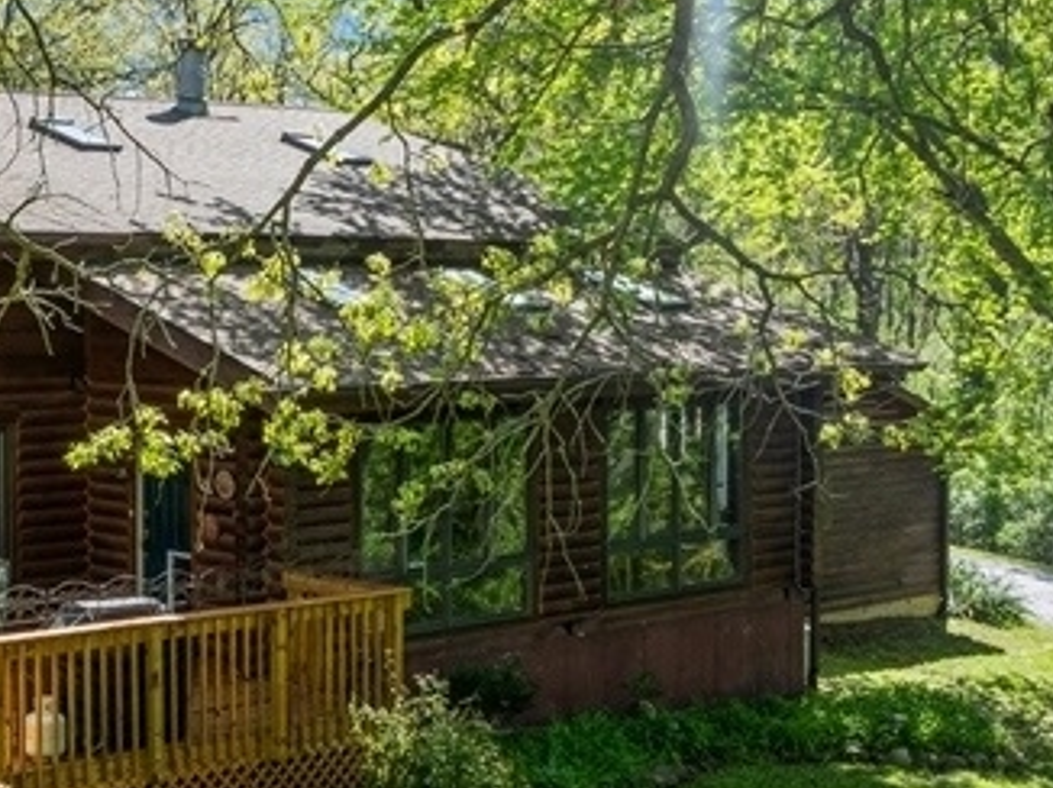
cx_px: 95
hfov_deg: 31.1
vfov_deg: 24.5
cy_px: 607
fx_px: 1793
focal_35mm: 59
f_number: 7.1
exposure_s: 1/80
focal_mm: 12.29
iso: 100
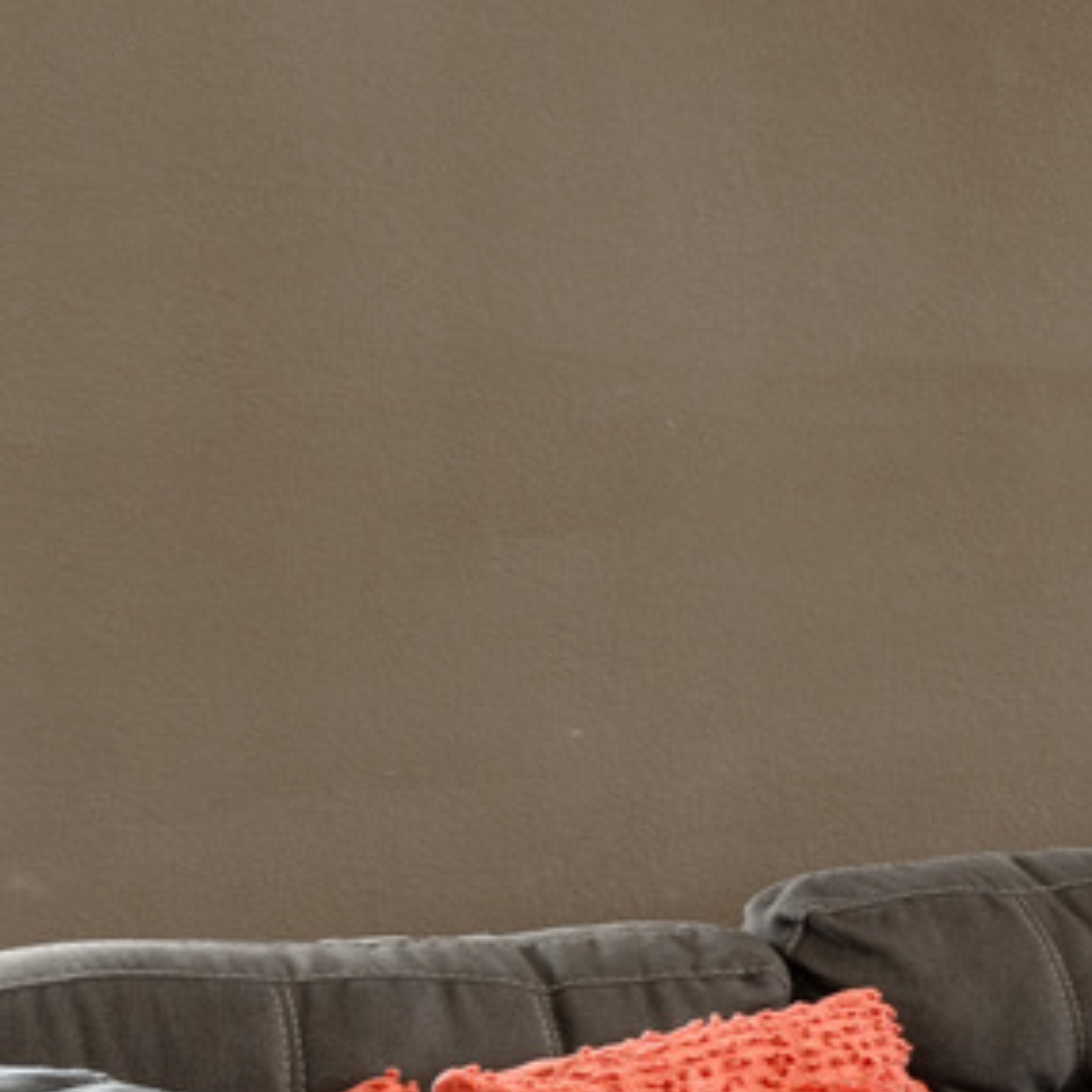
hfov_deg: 12.8
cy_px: 535
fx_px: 2748
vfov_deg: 22.5
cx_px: 2993
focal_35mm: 77
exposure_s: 1/1.67
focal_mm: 16
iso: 320
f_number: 7.1
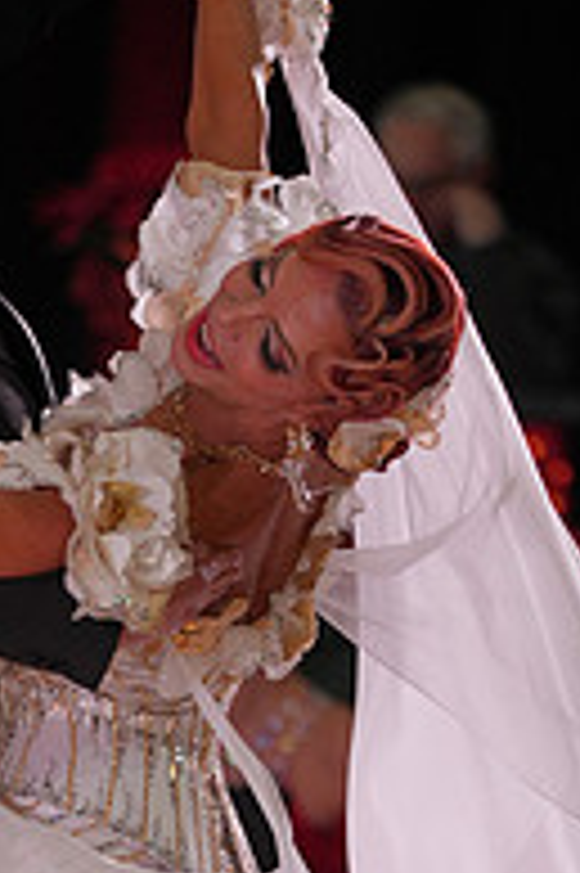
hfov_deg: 2.3
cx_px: 65
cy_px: 1062
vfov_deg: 3.4
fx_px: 14476
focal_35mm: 598
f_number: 2.8
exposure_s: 1/500
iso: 1000
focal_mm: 200
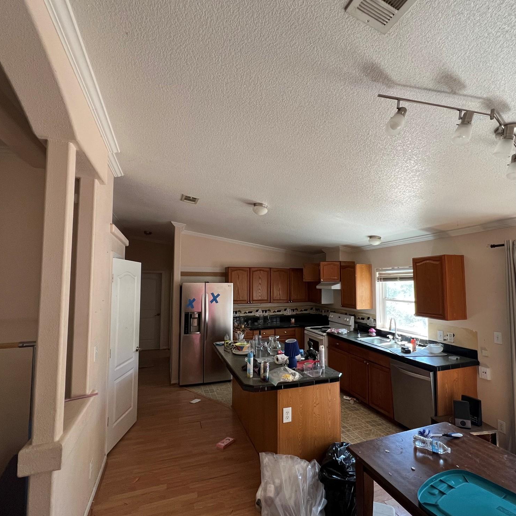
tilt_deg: +3.9
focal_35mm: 16
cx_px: 274
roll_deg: +0.6
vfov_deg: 87.4
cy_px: 263
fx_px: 270
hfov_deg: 87.3
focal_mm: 1.57
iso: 250
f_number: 1.8
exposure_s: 1/99
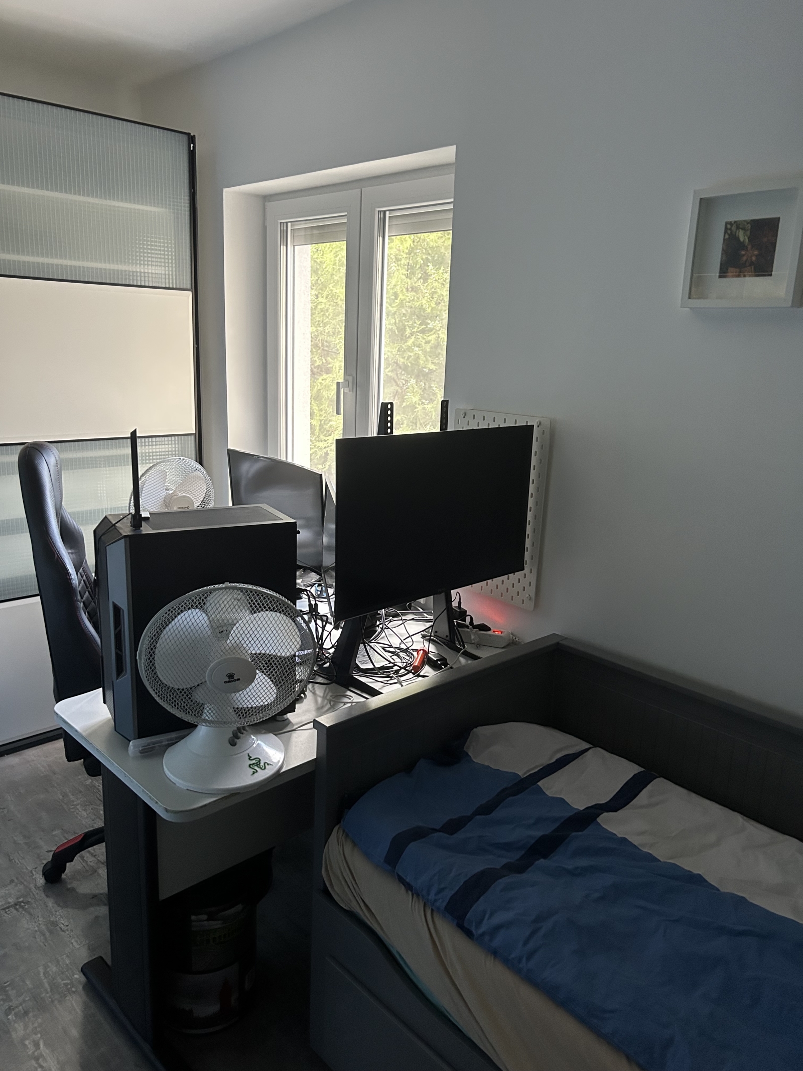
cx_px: 402
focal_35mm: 26
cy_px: 536
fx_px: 804
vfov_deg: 67.3
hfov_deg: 53.1
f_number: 1.5
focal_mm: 5.7
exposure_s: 1/60
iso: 400
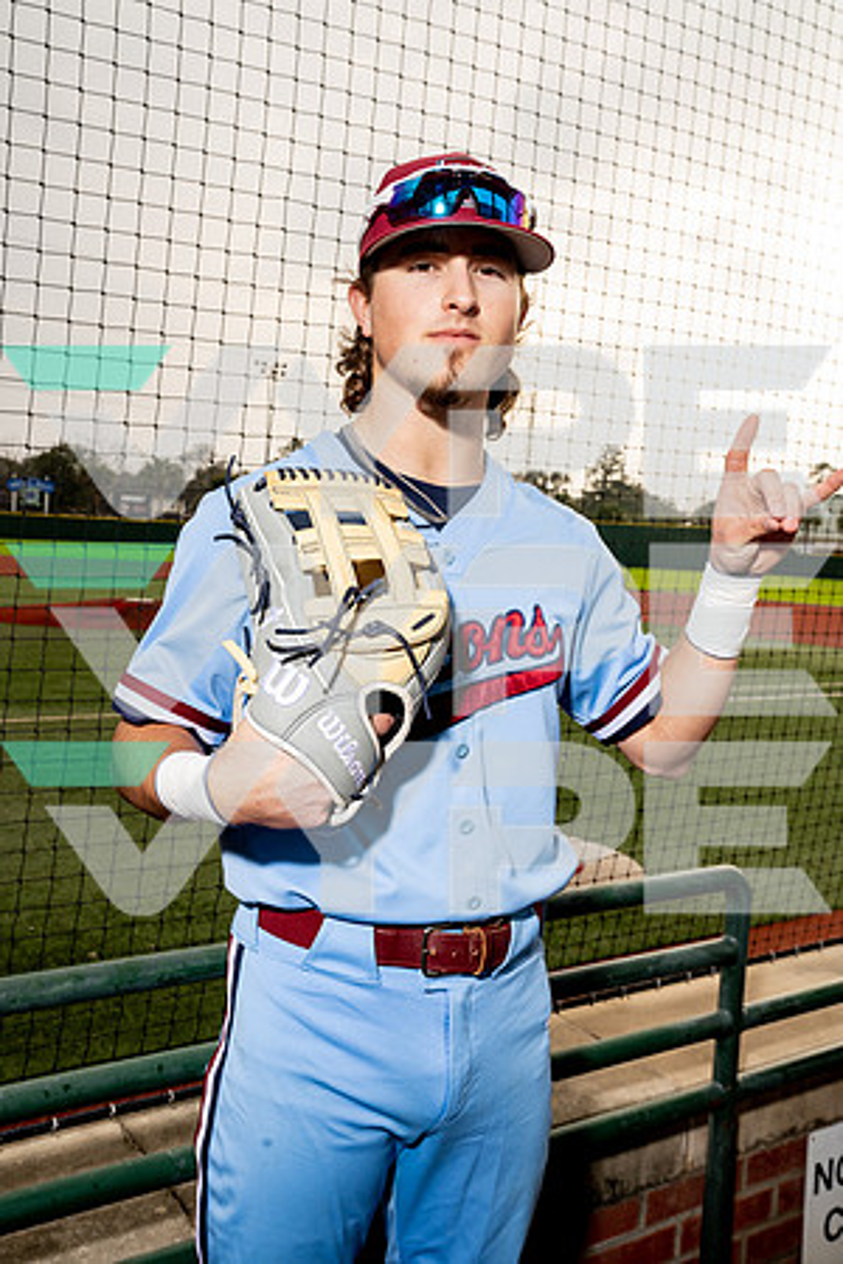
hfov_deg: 38.9
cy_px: 632
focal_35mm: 34
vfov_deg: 55.8
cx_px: 422
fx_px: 1194
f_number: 11
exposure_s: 1/250
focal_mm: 34
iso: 400
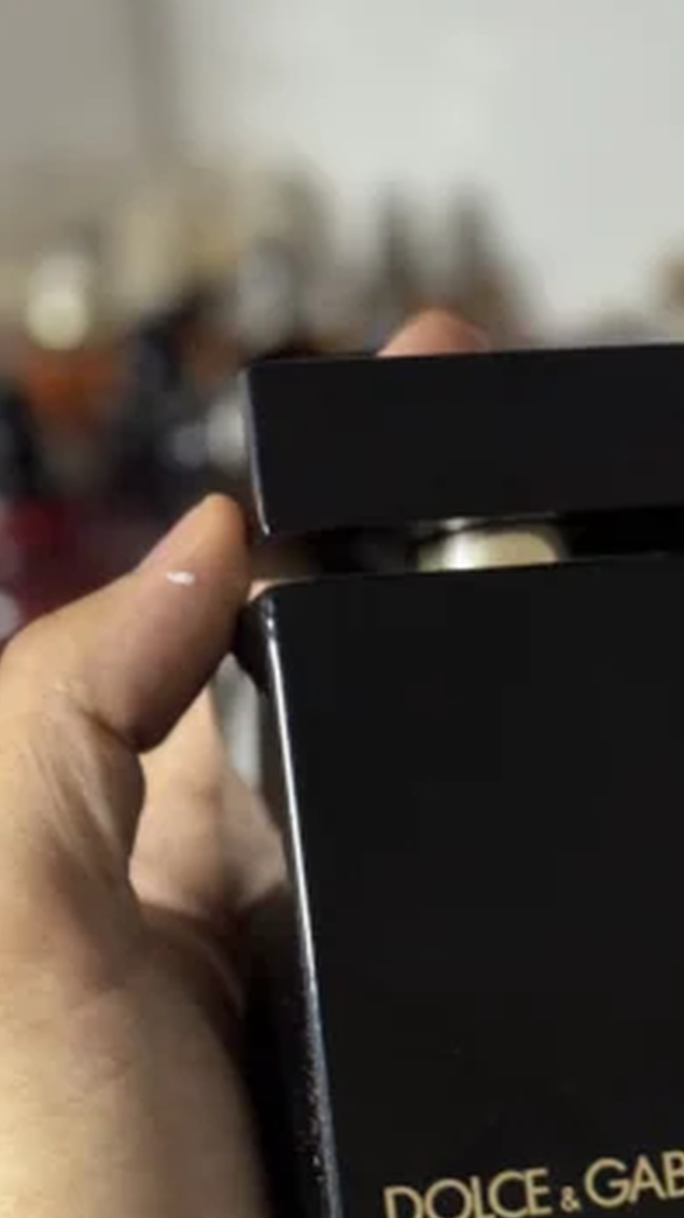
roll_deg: +3.9
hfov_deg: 14.0
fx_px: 2776
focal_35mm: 86
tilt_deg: -24.7
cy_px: 846
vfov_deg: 24.6
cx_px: 471
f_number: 1.78
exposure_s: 1/50
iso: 250
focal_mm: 6.76
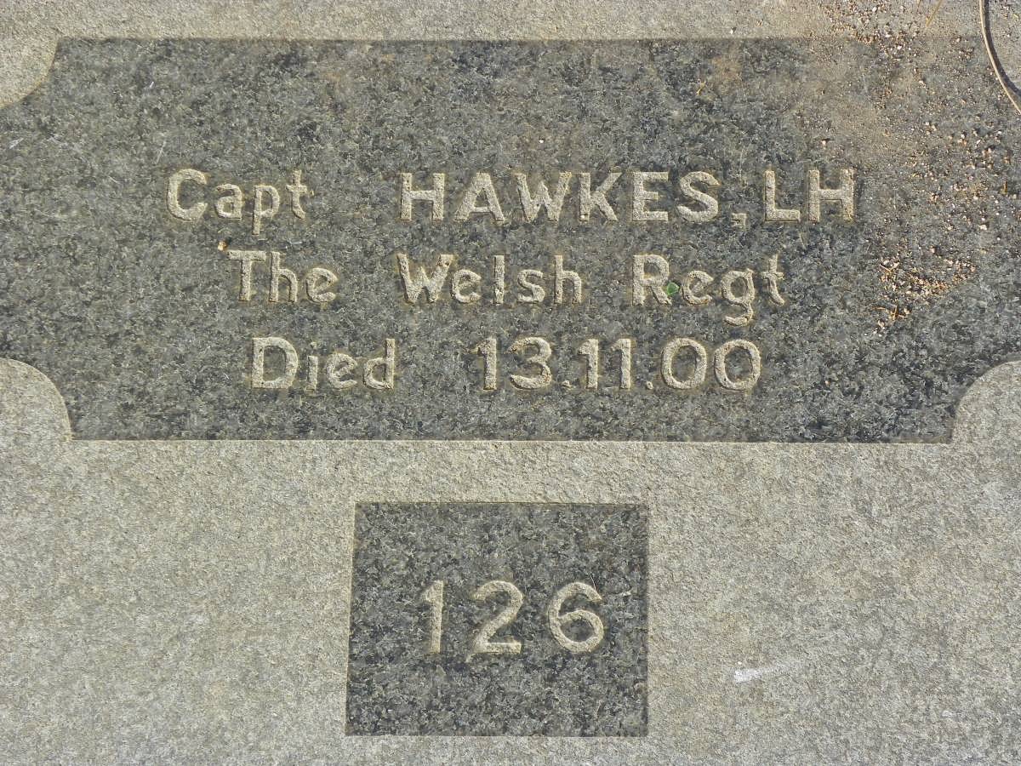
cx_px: 510
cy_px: 383
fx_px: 2802
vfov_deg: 15.6
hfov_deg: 20.7
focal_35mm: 95
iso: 64
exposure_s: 1/160
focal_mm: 16.9
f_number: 4
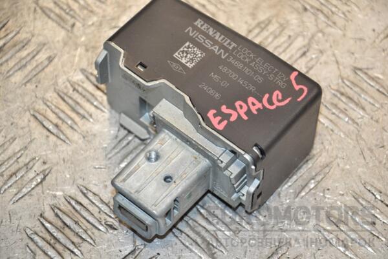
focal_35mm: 138
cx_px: 194
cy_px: 130
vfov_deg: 9.9
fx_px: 1487
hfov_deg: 14.9
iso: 800
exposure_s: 1/160
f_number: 5.6
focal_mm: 92
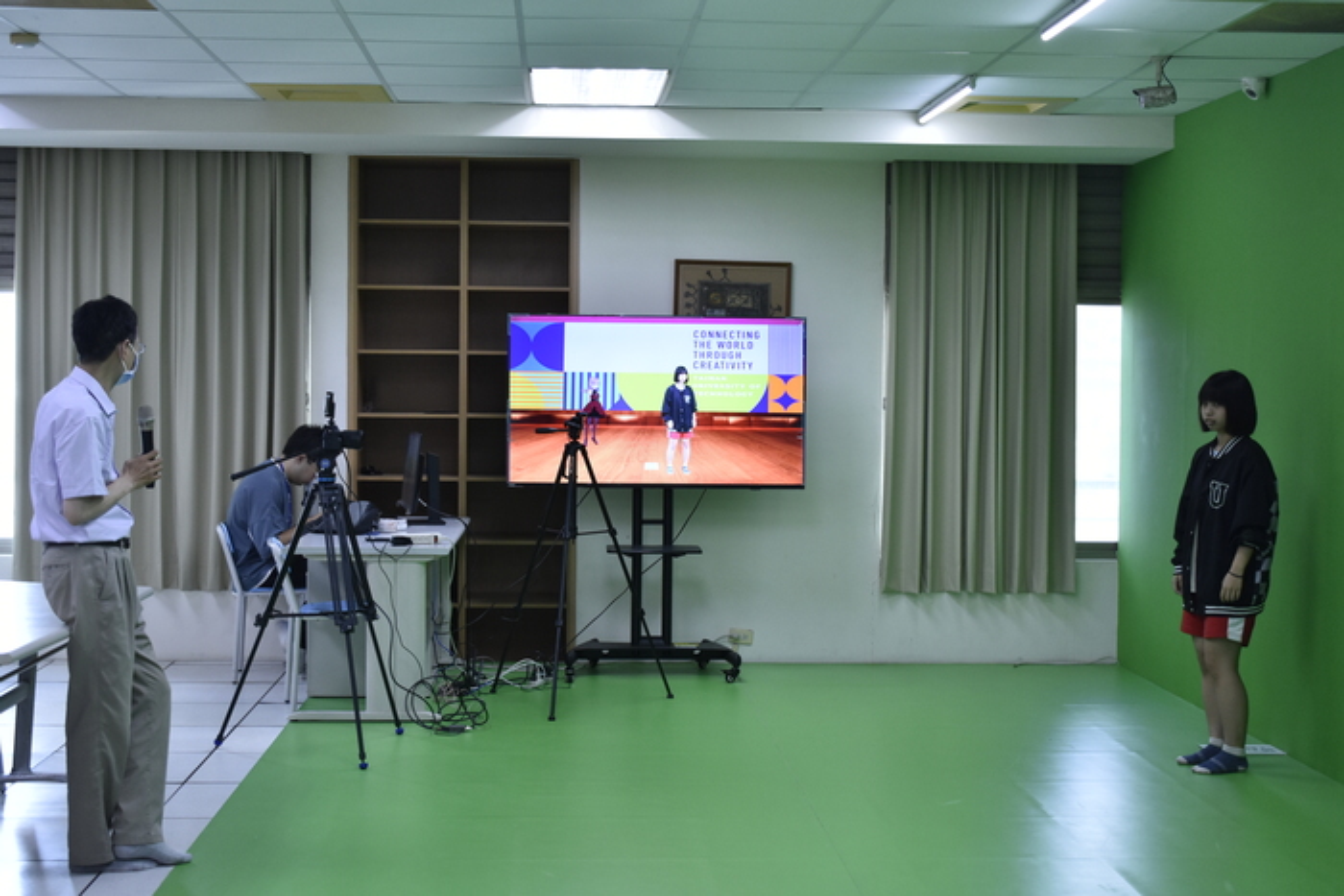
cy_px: 448
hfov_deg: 36.9
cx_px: 672
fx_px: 2016
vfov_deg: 25.1
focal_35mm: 54
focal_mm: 36
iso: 1000
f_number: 4.8
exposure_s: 1/100
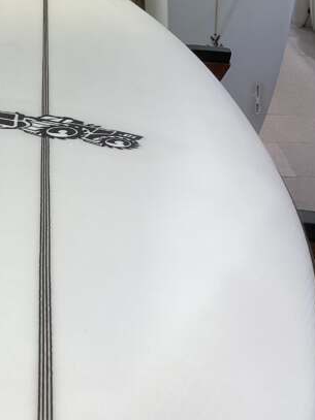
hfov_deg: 23.5
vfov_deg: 31.2
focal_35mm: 61
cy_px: 313
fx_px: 741
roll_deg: +0.0
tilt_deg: -33.3
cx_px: 44
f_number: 2.4
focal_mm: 3.3
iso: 64
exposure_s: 1/100
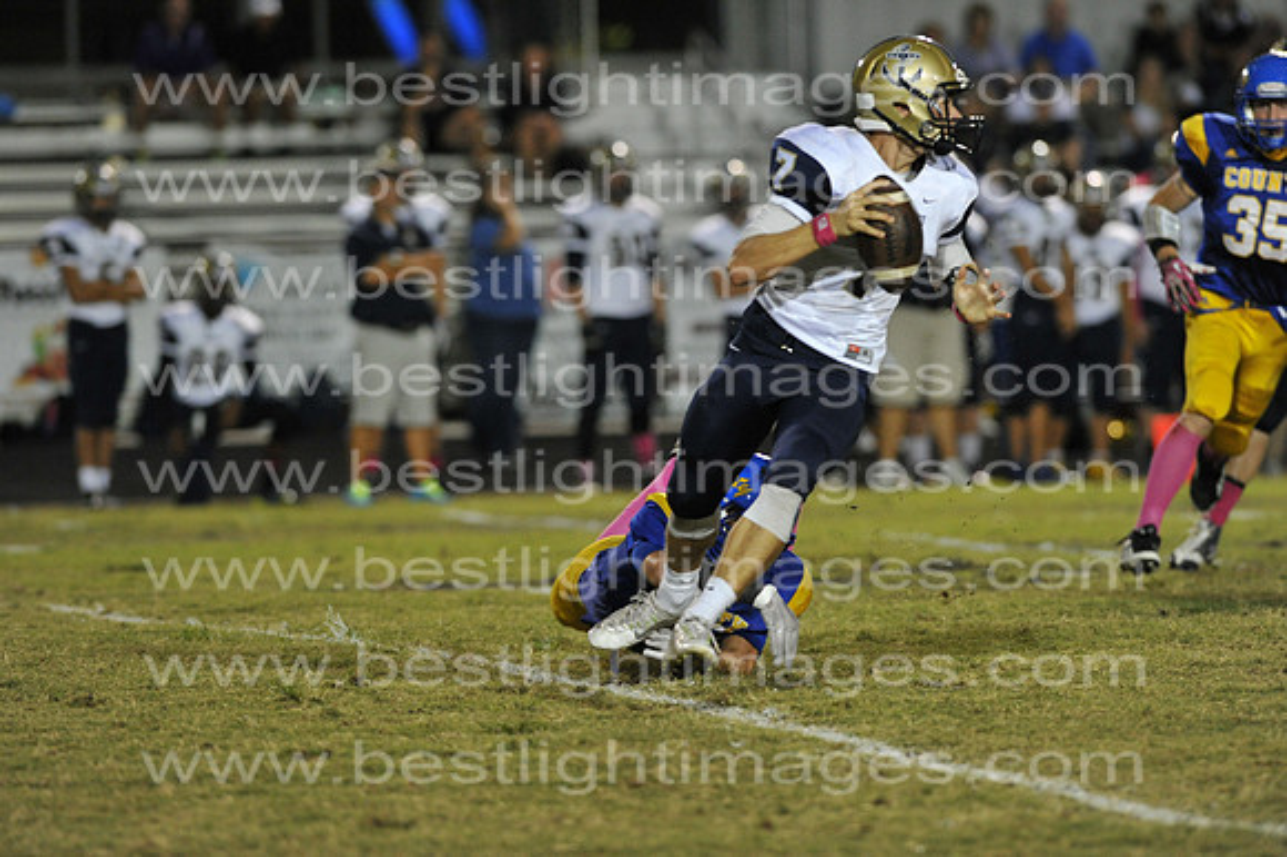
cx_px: 644
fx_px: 10718
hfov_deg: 6.9
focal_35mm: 300
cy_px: 428
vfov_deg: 4.6
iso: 5000
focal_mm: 300
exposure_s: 1/500
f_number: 4
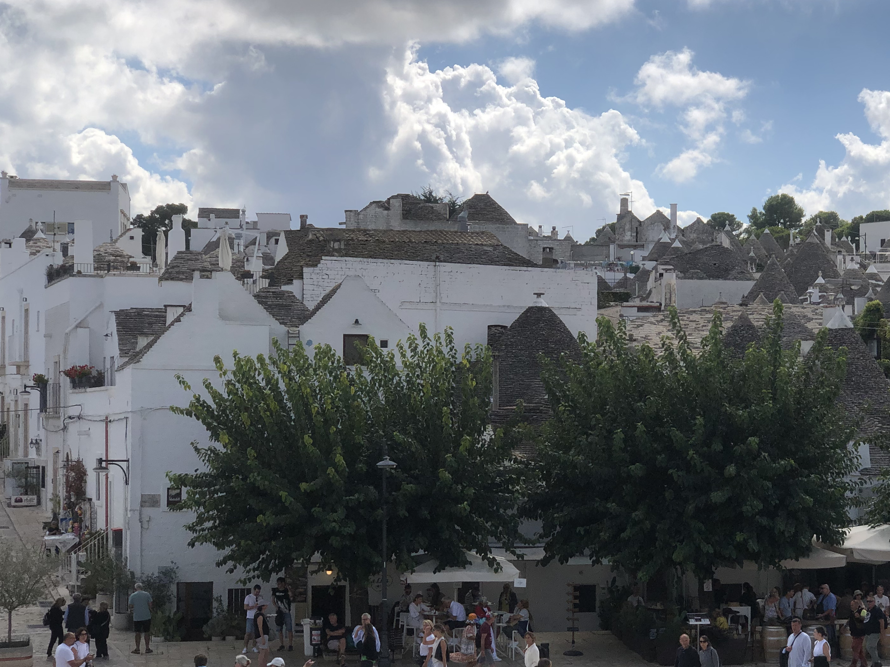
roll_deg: +0.9
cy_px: 417
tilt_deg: +0.5
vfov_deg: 19.6
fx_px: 1928
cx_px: 585
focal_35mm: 75
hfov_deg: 25.9
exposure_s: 1/2088
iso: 16
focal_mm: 6
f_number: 2.4
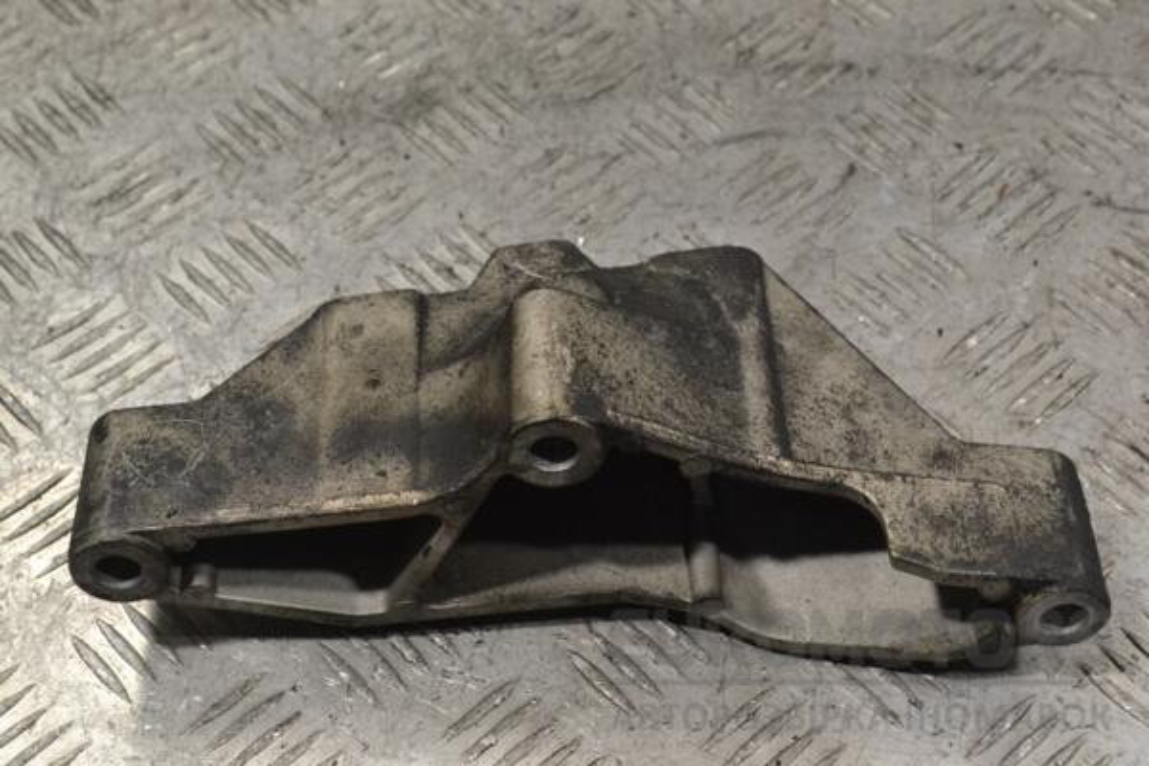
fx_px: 2298
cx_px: 574
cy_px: 383
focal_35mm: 72
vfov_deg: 18.9
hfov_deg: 28.1
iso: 3200
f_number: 8
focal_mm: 48
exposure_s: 1/250
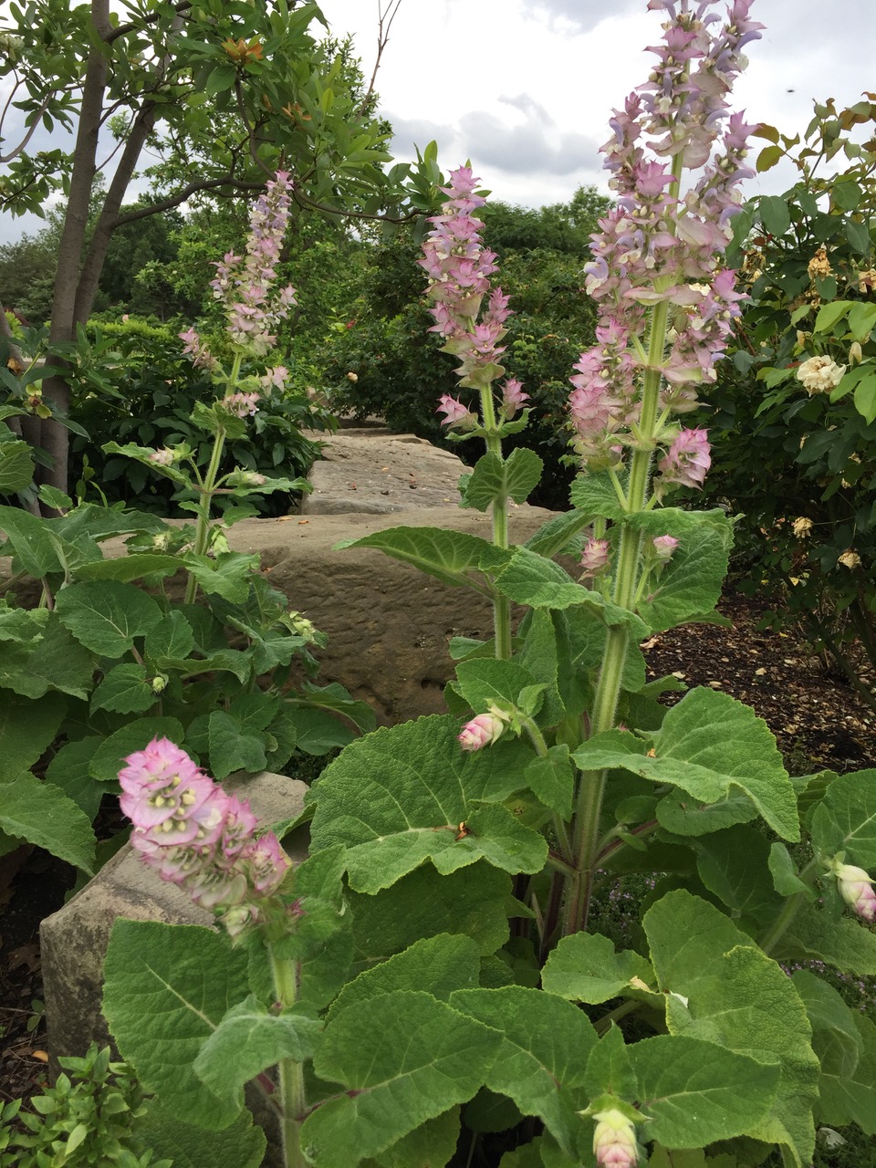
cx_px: 438
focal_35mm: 29
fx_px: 979
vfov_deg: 61.7
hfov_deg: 48.2
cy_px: 584
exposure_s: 1/791
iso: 32
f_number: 2.2
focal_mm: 4.15
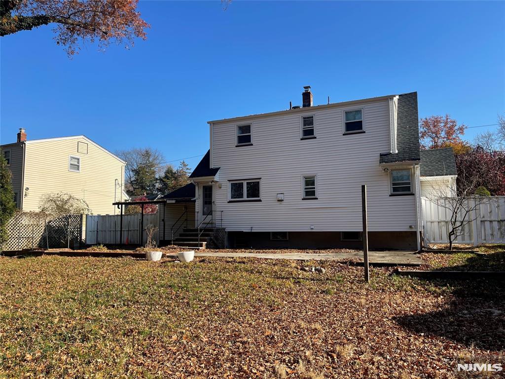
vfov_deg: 54.9
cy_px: 190
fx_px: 365
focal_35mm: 25
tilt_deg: +5.5
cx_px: 252
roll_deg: +0.7
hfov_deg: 69.4
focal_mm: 5.1
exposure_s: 1/2049
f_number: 1.6
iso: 32
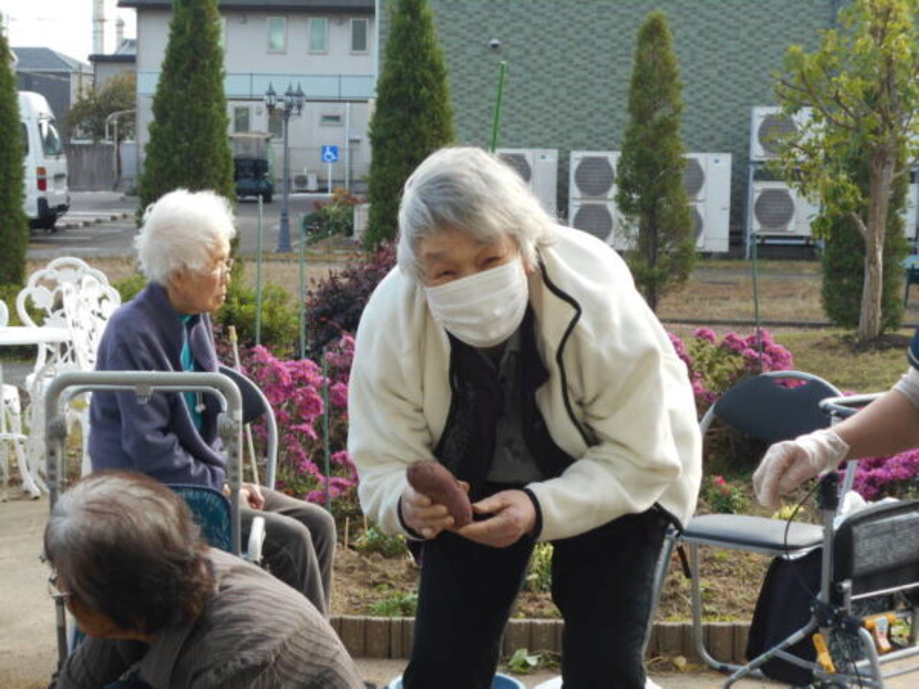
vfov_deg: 19.4
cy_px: 344
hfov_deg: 25.7
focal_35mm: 76
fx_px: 2018
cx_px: 460
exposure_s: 1/80
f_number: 5.8
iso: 80
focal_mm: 13.5
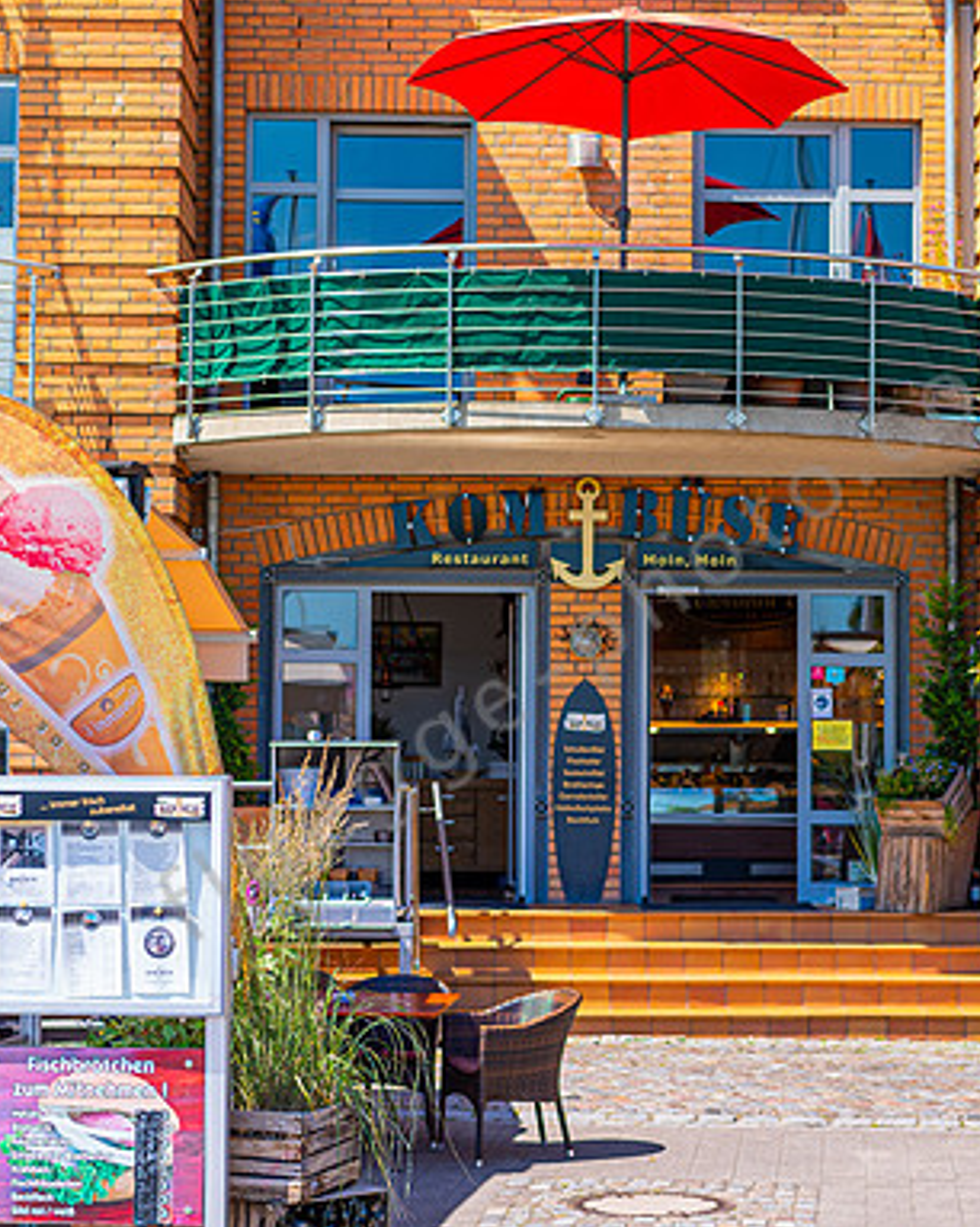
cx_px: 615
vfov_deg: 25.7
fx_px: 2685
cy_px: 614
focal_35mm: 74
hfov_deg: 20.6
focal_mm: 35
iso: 100
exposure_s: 1/1000
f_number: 2.2
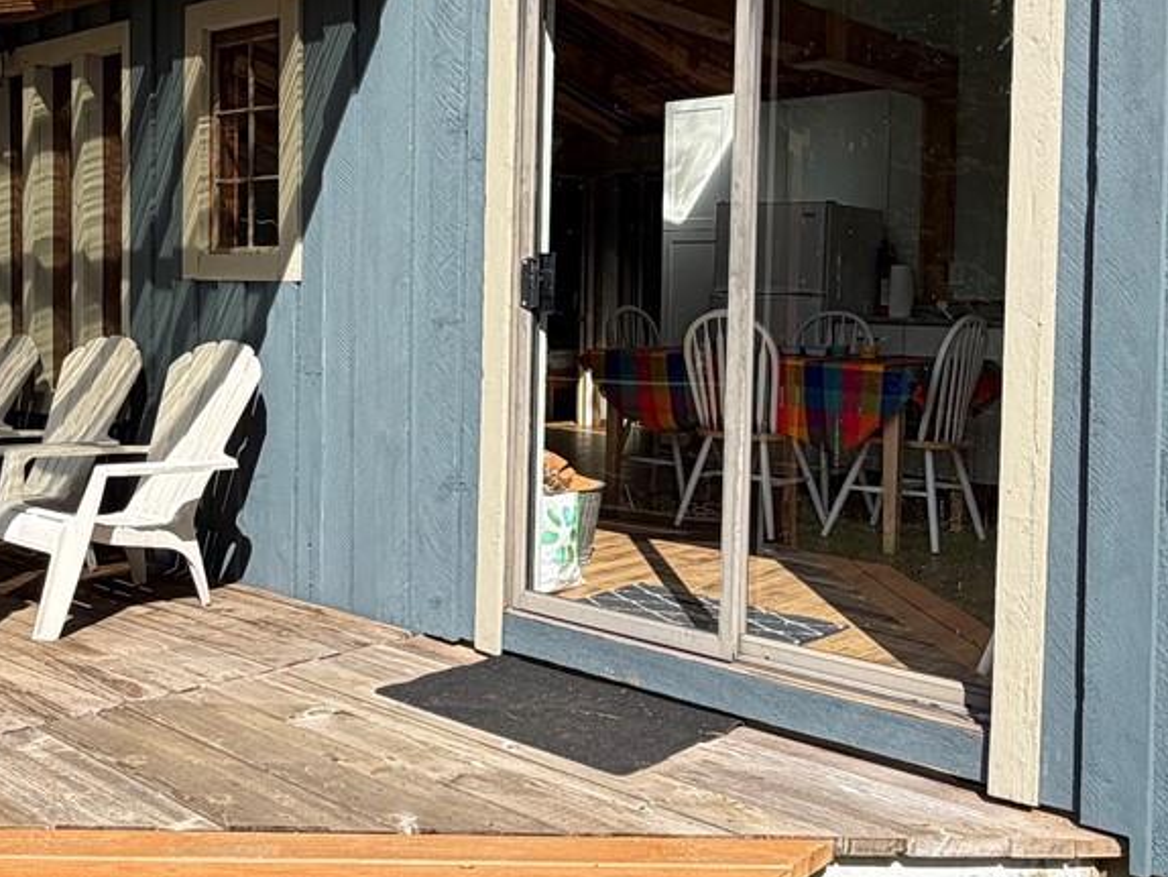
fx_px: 1316
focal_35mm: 39
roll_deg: -0.8
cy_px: 321
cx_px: 468
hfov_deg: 47.6
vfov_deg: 36.6
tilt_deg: -0.7
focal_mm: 2.22
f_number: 2.2
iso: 25
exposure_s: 1/770
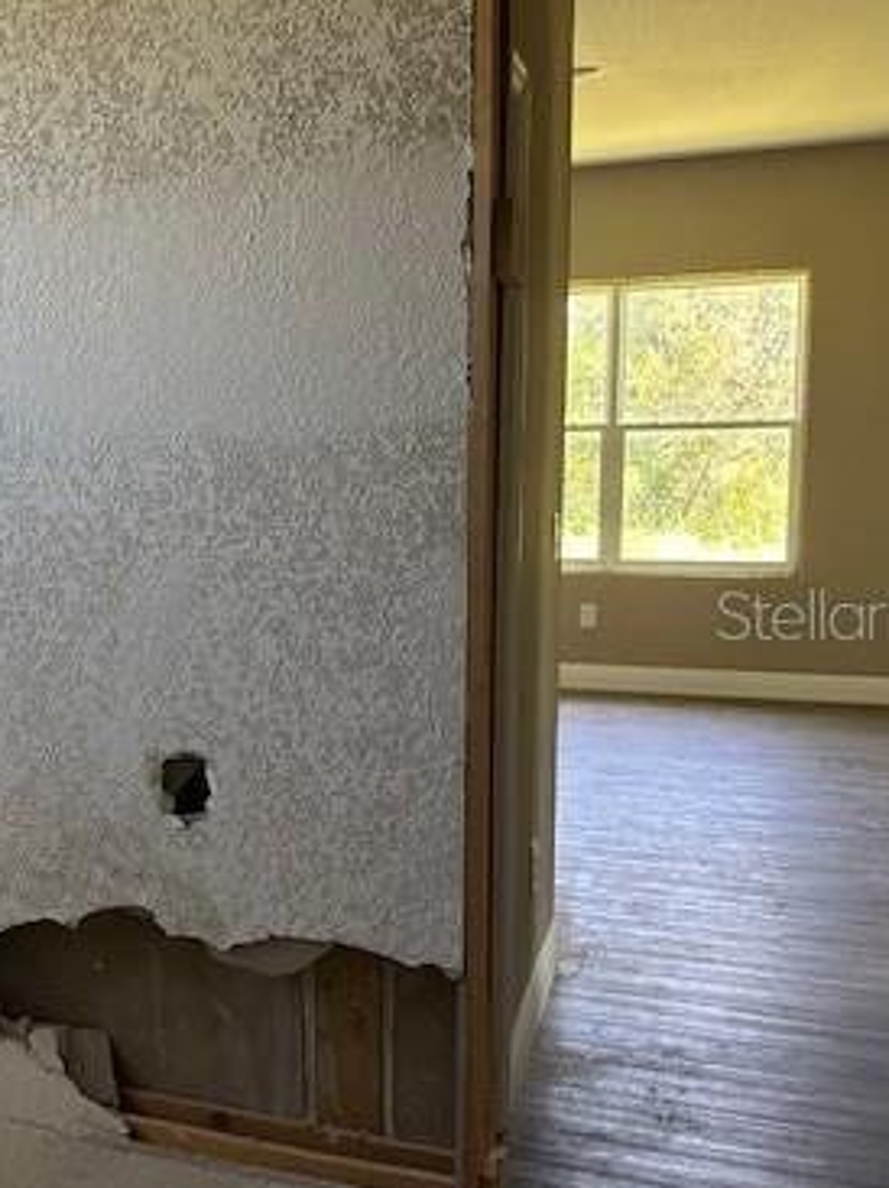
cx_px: -16
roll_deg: +1.2
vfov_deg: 44.8
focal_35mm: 42
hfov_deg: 31.5
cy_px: 613
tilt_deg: -6.7
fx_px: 1440
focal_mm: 6.86
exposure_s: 1/112
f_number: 1.78
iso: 250
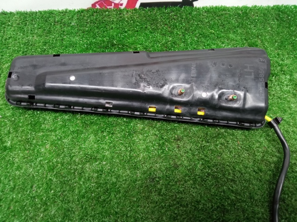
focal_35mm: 27
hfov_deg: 65.4
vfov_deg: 51.3
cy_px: 111
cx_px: 148
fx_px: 231
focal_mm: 3.79
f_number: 2.2
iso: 449
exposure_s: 1/25
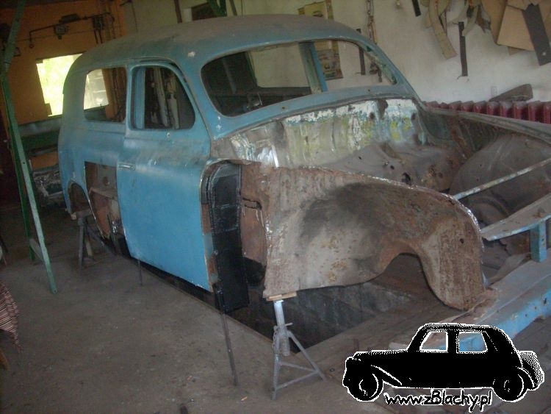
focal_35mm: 37
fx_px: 589
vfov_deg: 38.7
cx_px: 276
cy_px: 207
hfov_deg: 50.1
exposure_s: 1/60
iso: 400
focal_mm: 6.2
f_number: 2.8
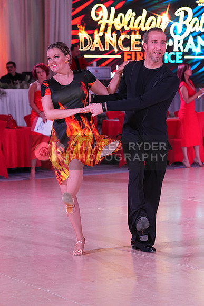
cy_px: 153
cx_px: 102
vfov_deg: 19.3
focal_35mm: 106
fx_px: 900
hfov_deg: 12.9
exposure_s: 1/250
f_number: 5
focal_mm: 106
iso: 2000
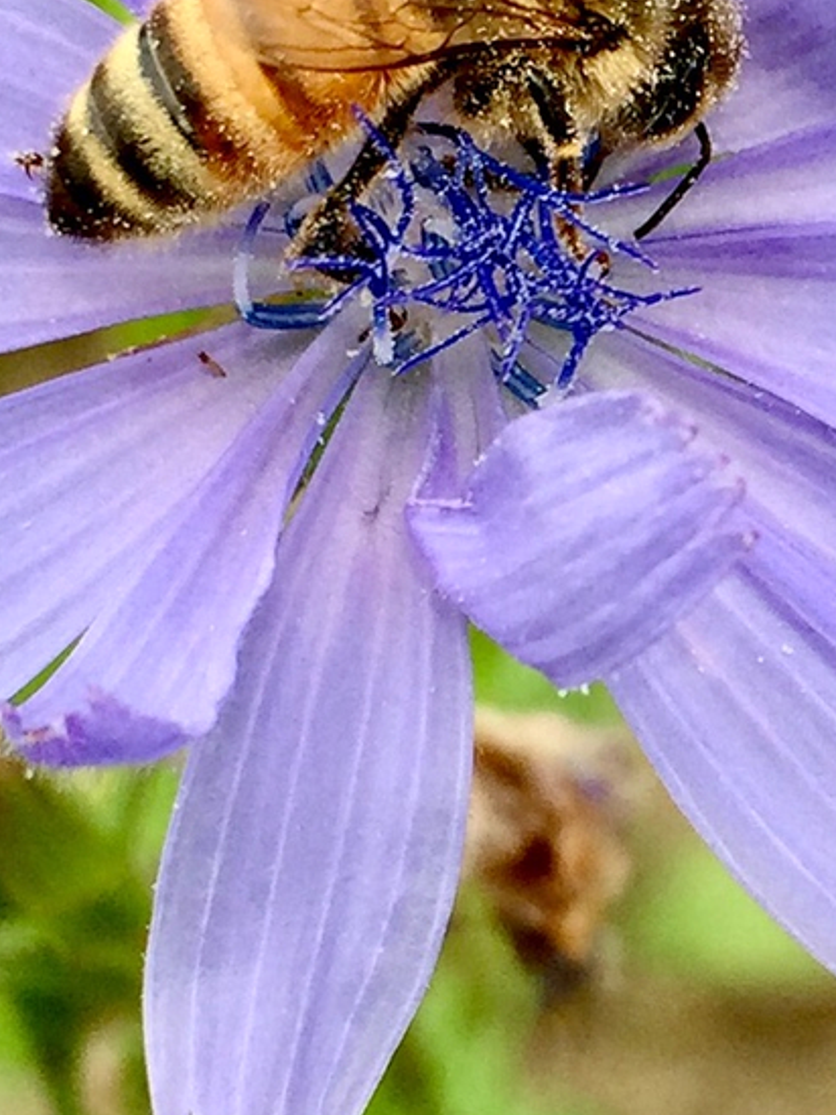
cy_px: 120
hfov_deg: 25.6
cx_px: 475
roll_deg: +9.5
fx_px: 1835
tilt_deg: -37.0
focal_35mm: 57
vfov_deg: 32.2
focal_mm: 4.15
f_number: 2.2
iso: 32
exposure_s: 1/581
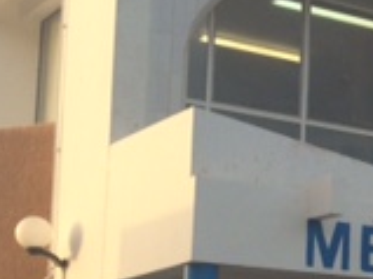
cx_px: 699
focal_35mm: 117
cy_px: 246
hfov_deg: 14.5
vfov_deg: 12.6
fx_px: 1260
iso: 32
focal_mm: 4.15
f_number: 2.2
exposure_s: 1/380
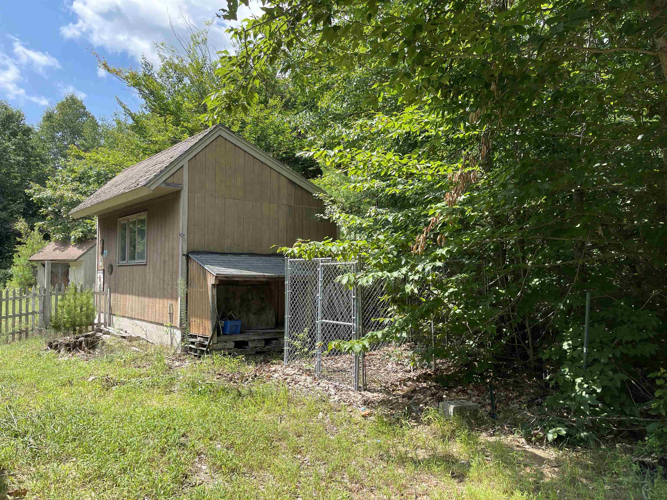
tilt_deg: +2.2
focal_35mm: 25
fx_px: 482
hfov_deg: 69.4
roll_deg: -0.5
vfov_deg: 54.9
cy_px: 250
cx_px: 334
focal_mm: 5.1
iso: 32
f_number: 1.6
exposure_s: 1/1140
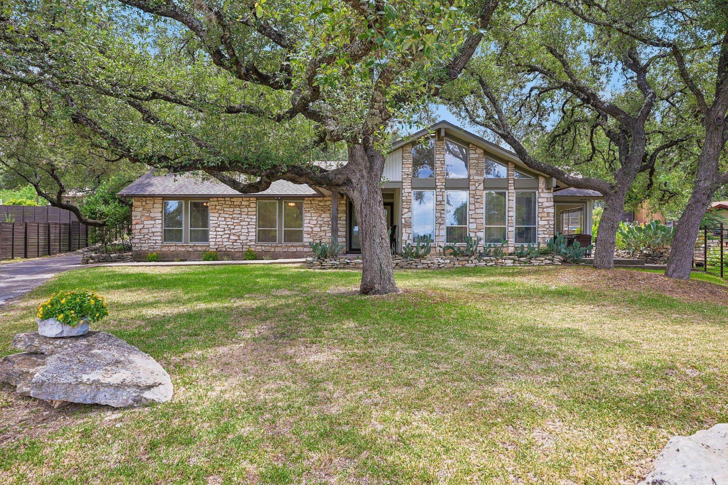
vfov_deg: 57.2
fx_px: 445
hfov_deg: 78.6
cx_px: 364
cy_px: 242
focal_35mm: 22
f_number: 6.7
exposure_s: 1/30
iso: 100
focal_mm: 22
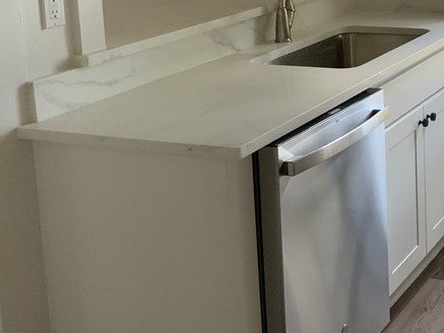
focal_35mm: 68
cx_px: 512
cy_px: 9
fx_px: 872
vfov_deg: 21.0
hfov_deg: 25.9
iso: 64
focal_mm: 3
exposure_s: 1/106
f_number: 1.8
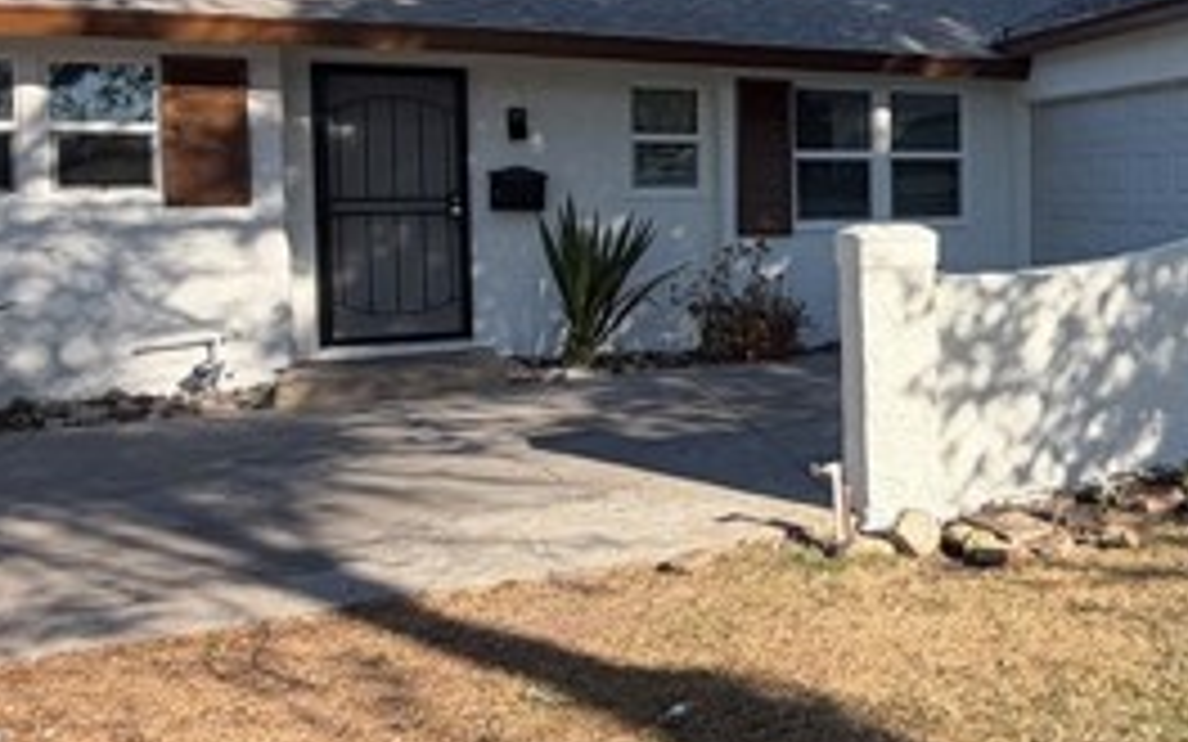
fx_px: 1166
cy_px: 225
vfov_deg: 34.9
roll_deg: +1.3
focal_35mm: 36
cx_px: 1125
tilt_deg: -1.2
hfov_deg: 47.1
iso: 32
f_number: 2.2
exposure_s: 1/770
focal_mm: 2.22
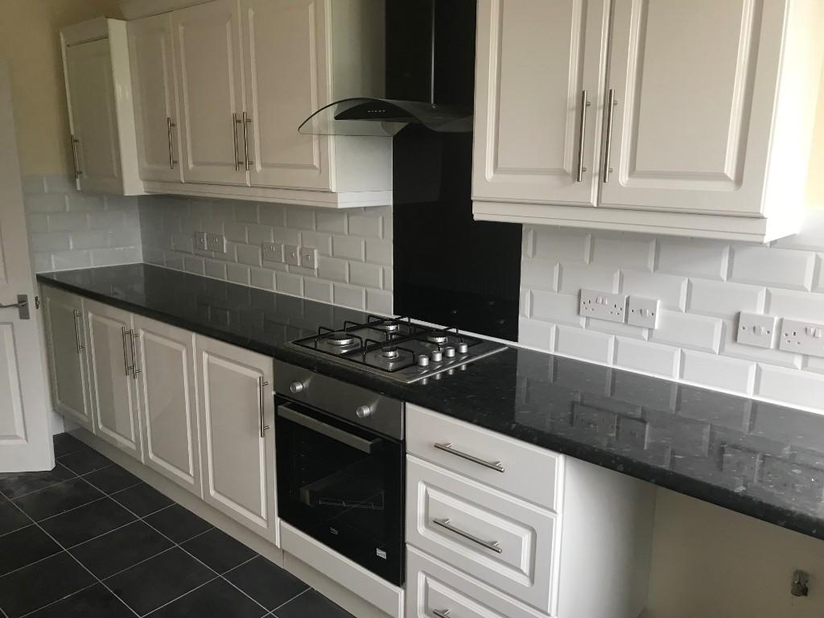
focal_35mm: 28
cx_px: 412
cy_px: 309
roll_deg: +0.0
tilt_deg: -11.1
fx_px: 667
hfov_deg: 63.4
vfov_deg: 49.7
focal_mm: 3.99
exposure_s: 1/20
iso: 32
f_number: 1.8
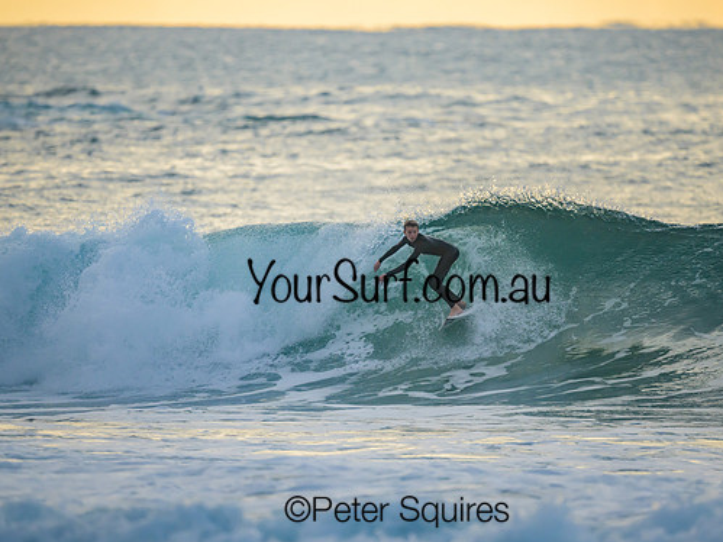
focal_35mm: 904
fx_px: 18877
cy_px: 269
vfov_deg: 1.6
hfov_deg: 2.2
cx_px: 397
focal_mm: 800
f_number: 6.3
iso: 1100
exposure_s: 1/2000
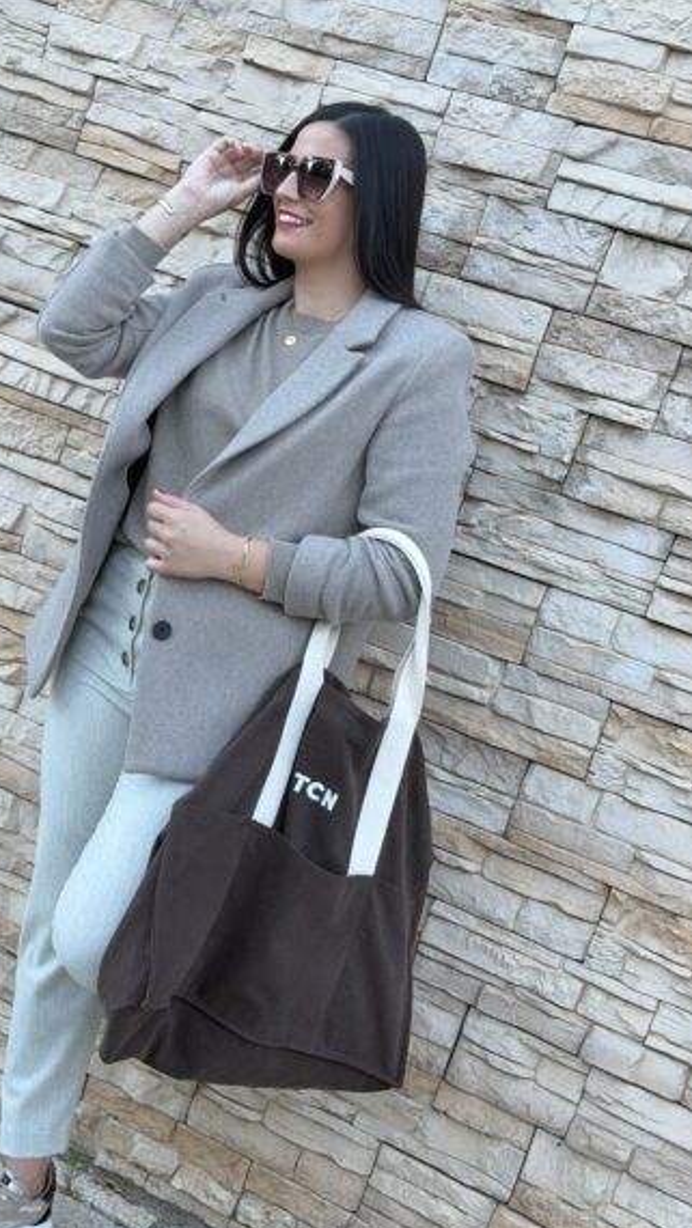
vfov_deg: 37.8
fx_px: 1793
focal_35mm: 55
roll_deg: -19.2
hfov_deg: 21.7
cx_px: 209
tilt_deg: -8.7
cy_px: 644
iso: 64
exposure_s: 1/281
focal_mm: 6.76
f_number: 1.78
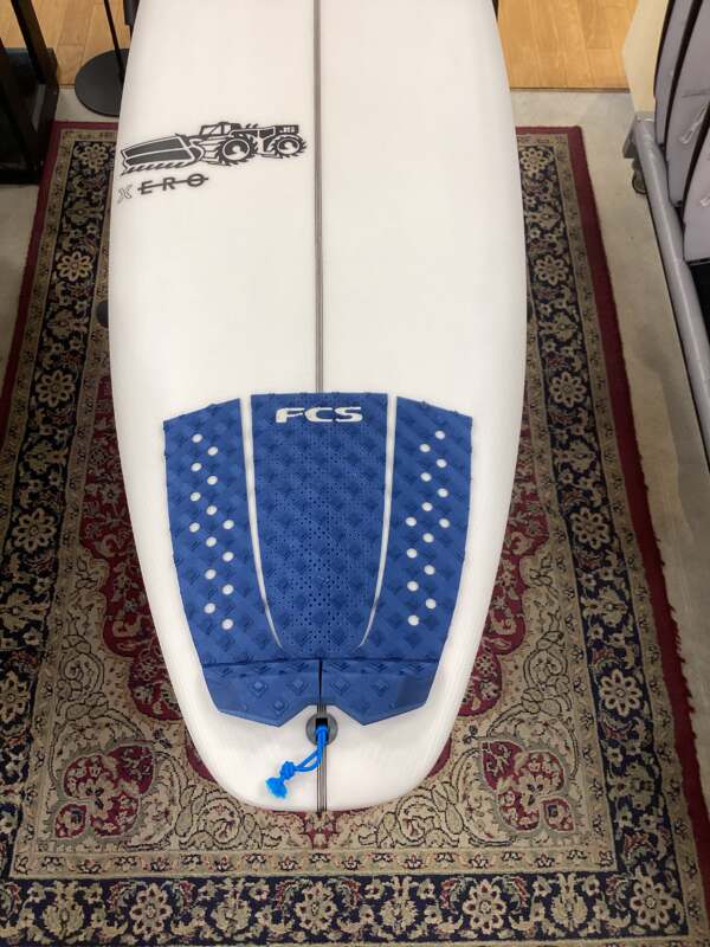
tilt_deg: -63.3
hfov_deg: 45.4
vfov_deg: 58.4
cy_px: 474
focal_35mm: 31
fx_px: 848
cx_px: 355
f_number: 2.4
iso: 50
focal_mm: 3.3
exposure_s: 1/50
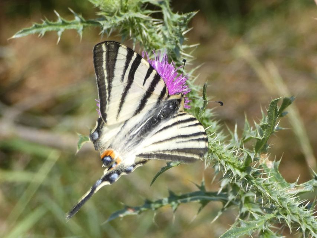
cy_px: 119
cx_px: 158
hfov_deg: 16.8
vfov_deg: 12.7
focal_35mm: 117
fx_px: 1072
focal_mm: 21
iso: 80
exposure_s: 1/100
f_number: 5.1
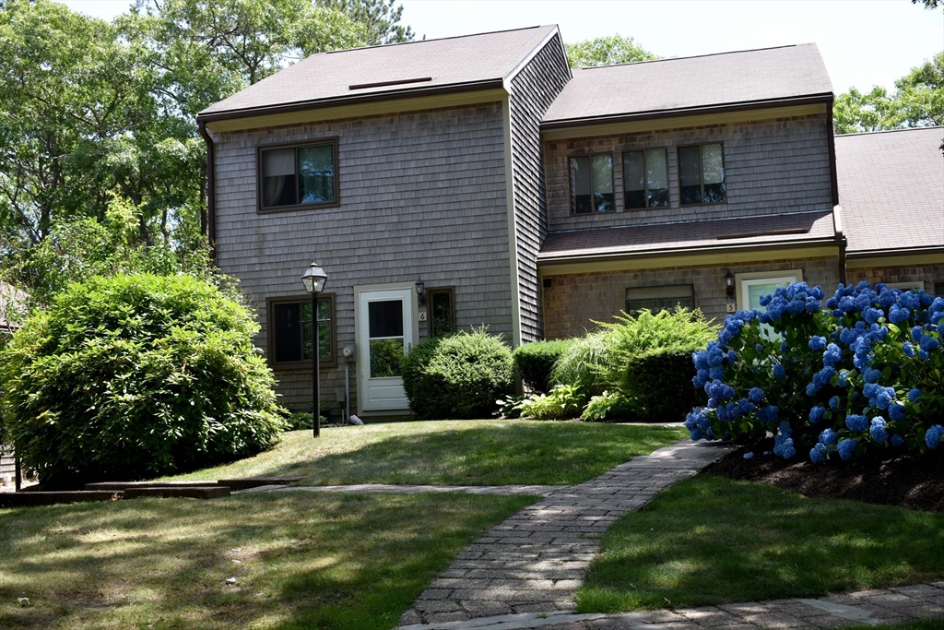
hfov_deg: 45.0
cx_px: 472
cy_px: 315
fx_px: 1141
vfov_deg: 30.9
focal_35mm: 44
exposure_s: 1/250
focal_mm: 29
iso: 200
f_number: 6.3
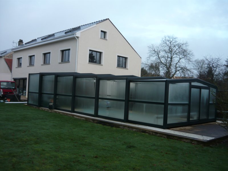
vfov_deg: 42.9
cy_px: 86
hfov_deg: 55.4
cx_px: 114
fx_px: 217
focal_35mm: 33
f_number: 2.8
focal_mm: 5.5
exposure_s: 1/40
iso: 100
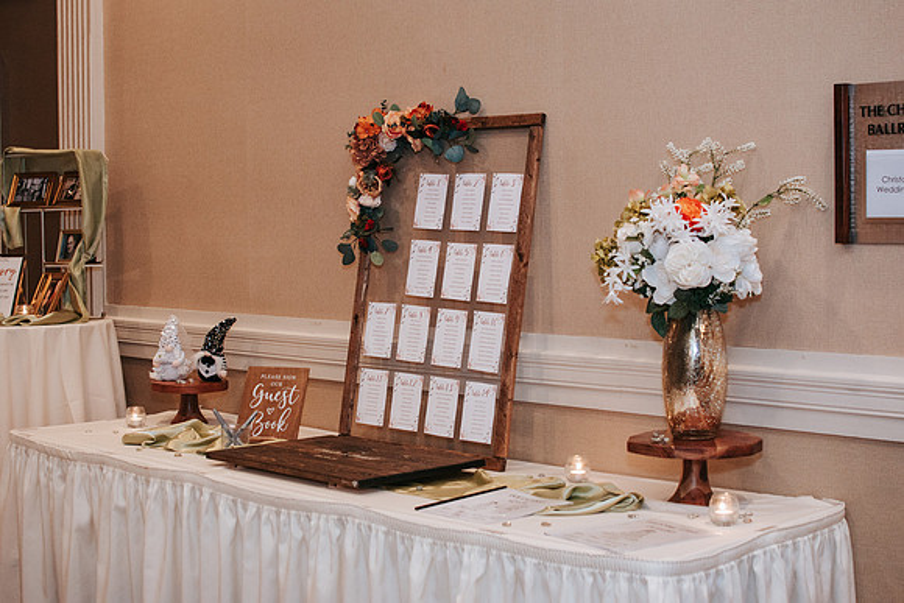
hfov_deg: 37.8
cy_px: 302
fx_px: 1319
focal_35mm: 52
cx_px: 452
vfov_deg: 25.8
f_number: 3.2
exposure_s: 1/200
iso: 800
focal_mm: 35
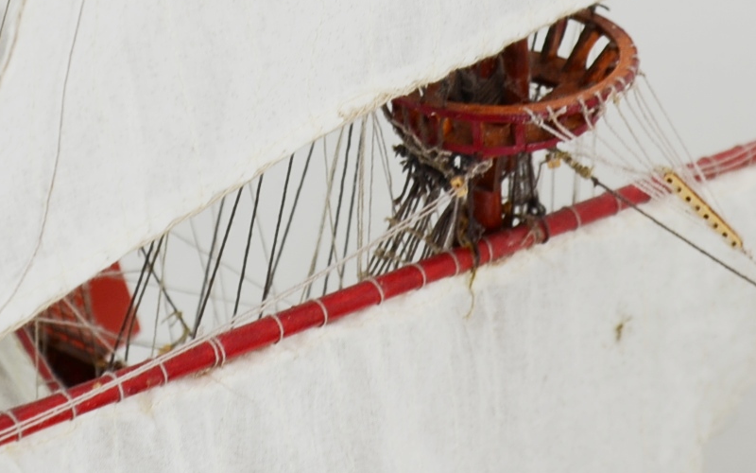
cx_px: 387
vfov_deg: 13.3
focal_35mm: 94
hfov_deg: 22.1
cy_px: -166
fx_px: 1937
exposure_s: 1/60
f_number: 3.8
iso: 100
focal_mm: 20
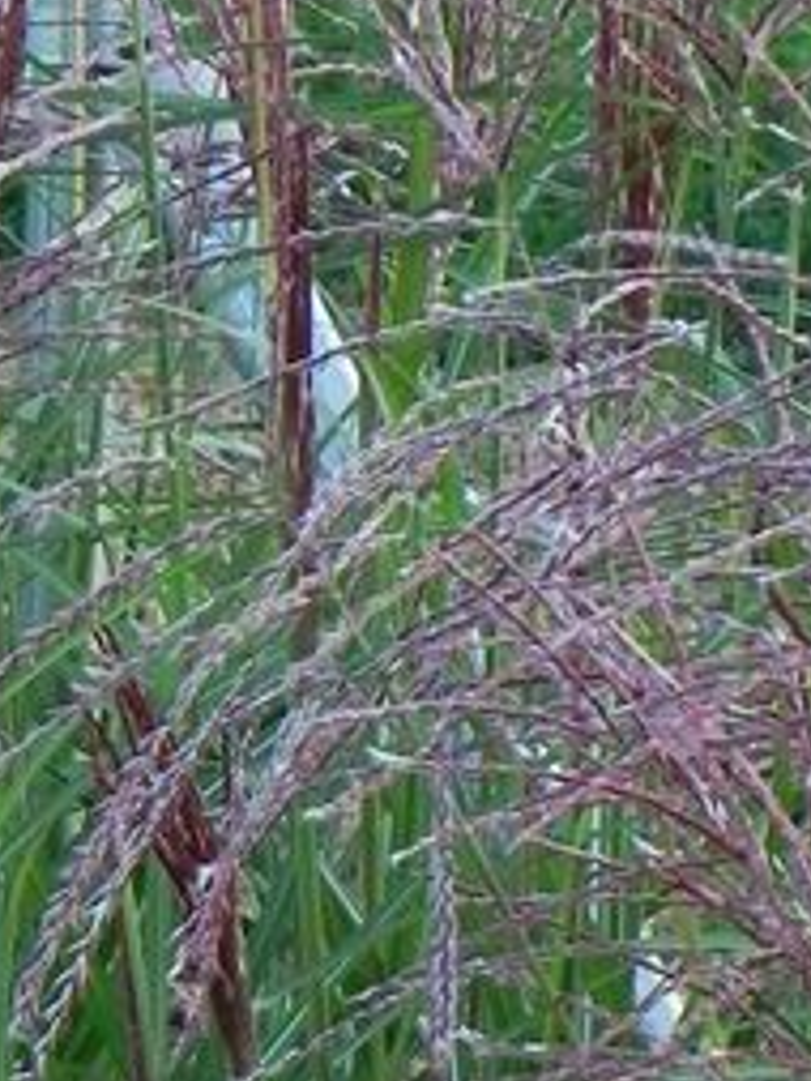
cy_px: 855
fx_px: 8396
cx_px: -423
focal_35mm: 269
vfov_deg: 7.3
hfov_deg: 5.5
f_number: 4.5
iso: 160
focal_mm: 15.1
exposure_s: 1/40
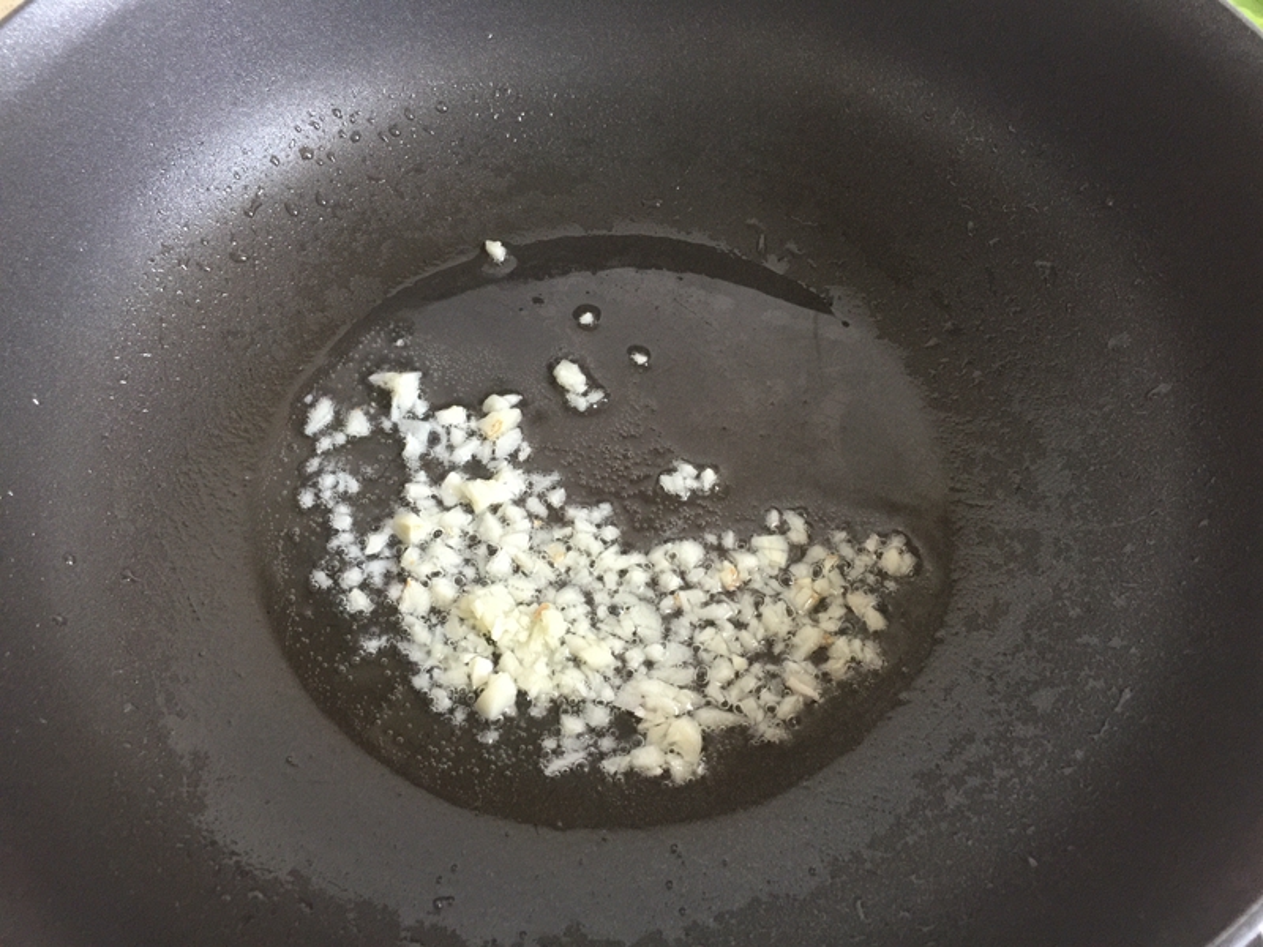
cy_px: 474
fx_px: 1058
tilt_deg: -56.4
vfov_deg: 48.2
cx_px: 632
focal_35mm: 29
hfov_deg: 61.7
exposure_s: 1/17
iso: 100
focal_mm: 4.15
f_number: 2.2
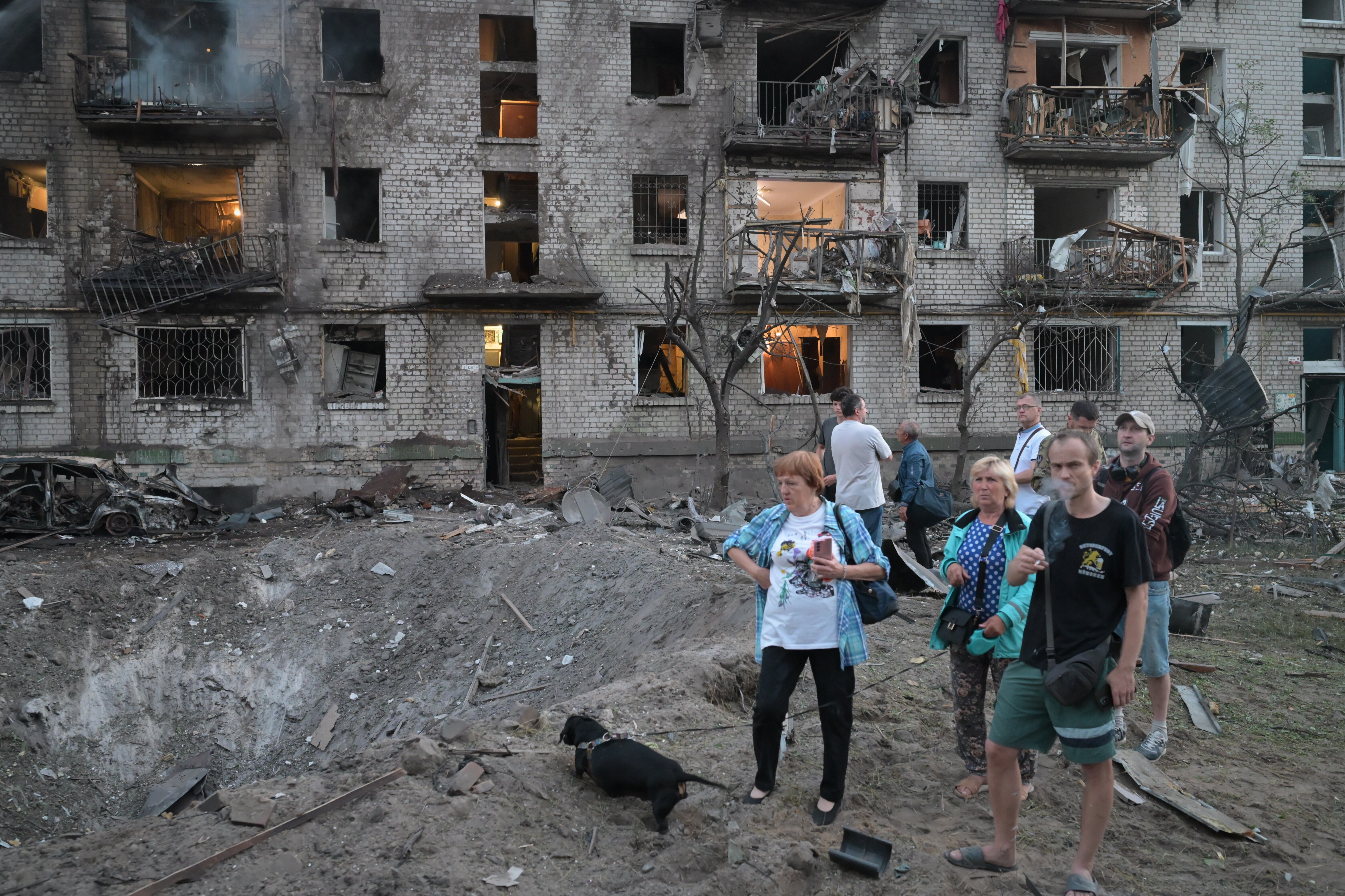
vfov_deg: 37.9
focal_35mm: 35
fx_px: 1308
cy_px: 448
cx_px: 672
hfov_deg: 54.4
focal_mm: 35
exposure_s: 1/125
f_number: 4
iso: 6400
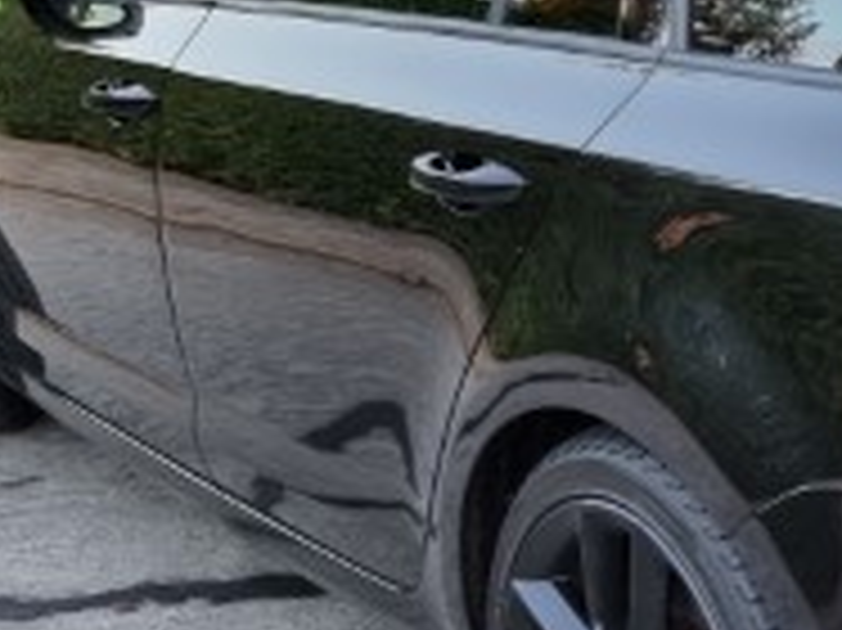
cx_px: 1117
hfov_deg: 21.4
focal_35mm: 82
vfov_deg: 18.0
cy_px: 356
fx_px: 1993
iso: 64
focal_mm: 6.7
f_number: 1.8
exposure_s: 1/100
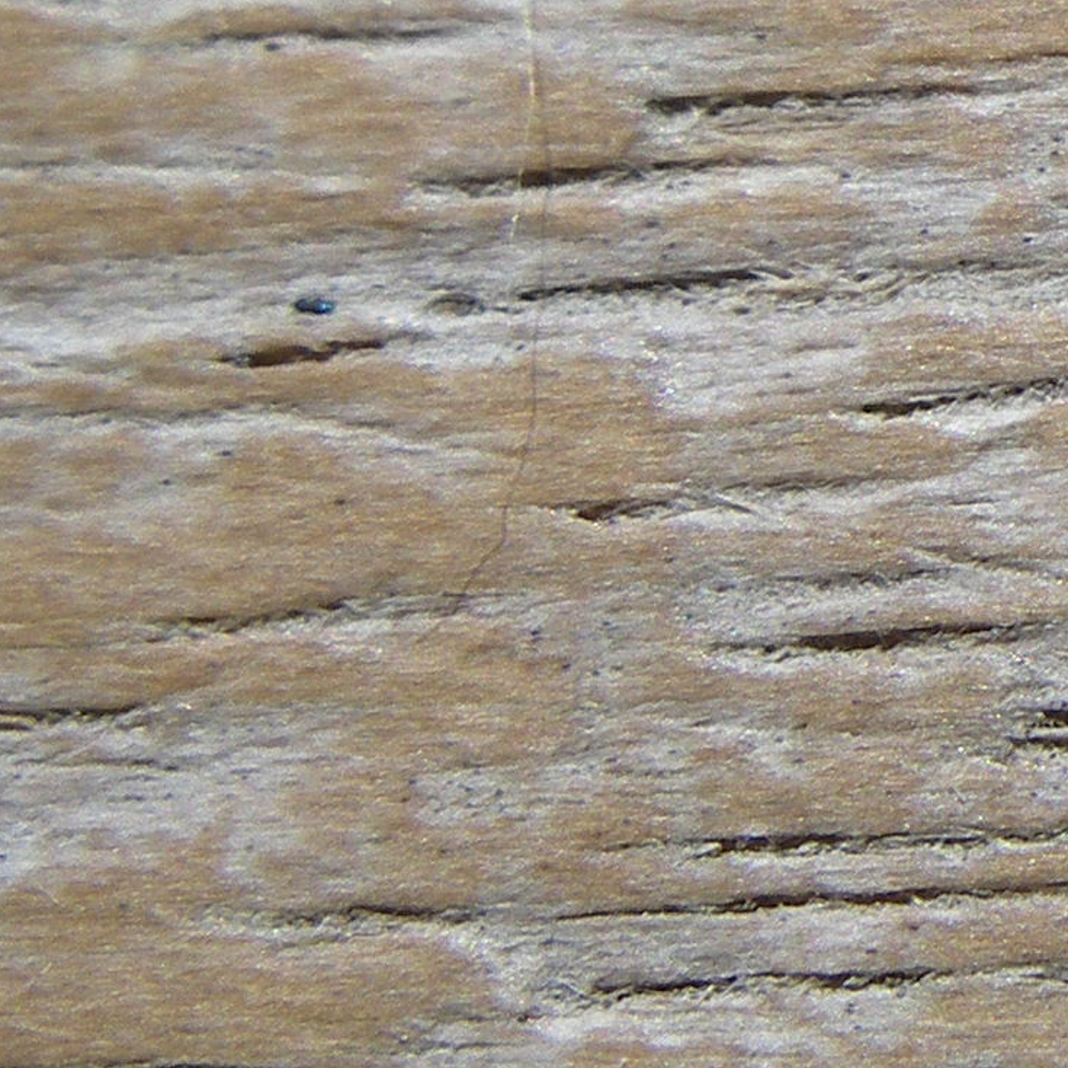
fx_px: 4747
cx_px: 1805
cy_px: 54
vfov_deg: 12.7
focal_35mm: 136
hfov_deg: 12.0
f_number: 5.6
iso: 80
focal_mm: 7.8
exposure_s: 1/400
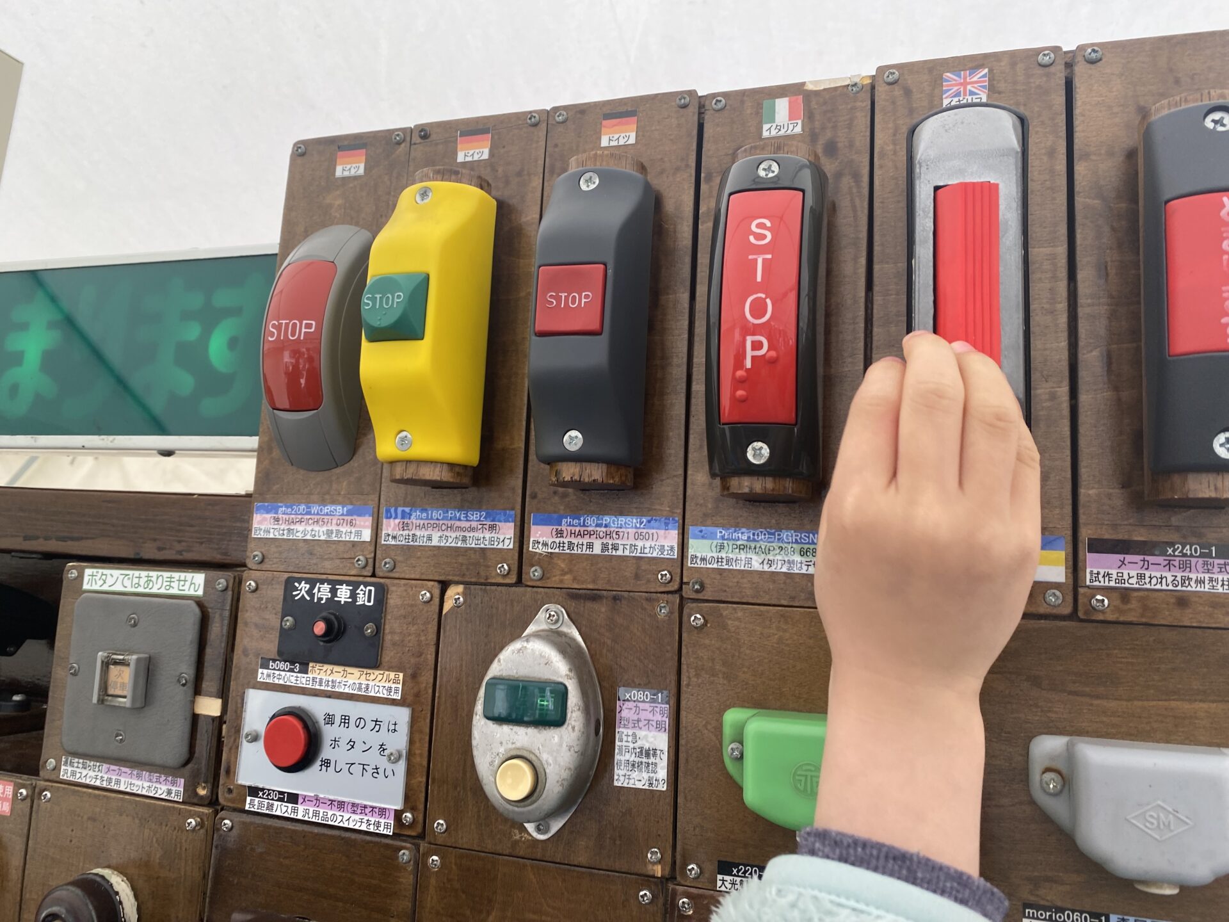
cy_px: 461
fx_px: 923
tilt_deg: +5.6
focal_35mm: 26
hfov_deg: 67.3
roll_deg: -3.8
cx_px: 614
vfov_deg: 53.1
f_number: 1.8
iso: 50
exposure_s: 1/122
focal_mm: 4.25
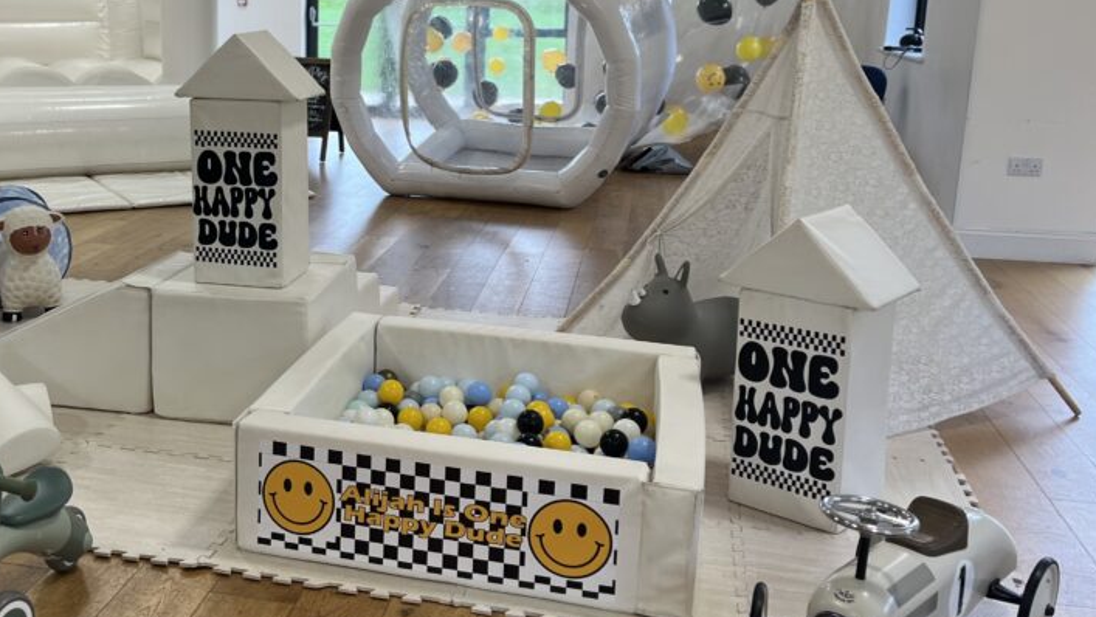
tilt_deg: -11.2
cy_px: 219
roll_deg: -0.8
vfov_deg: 28.9
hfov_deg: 48.0
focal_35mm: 41
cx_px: 308
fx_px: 1192
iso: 32
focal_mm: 5.1
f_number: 1.6
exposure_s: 1/100
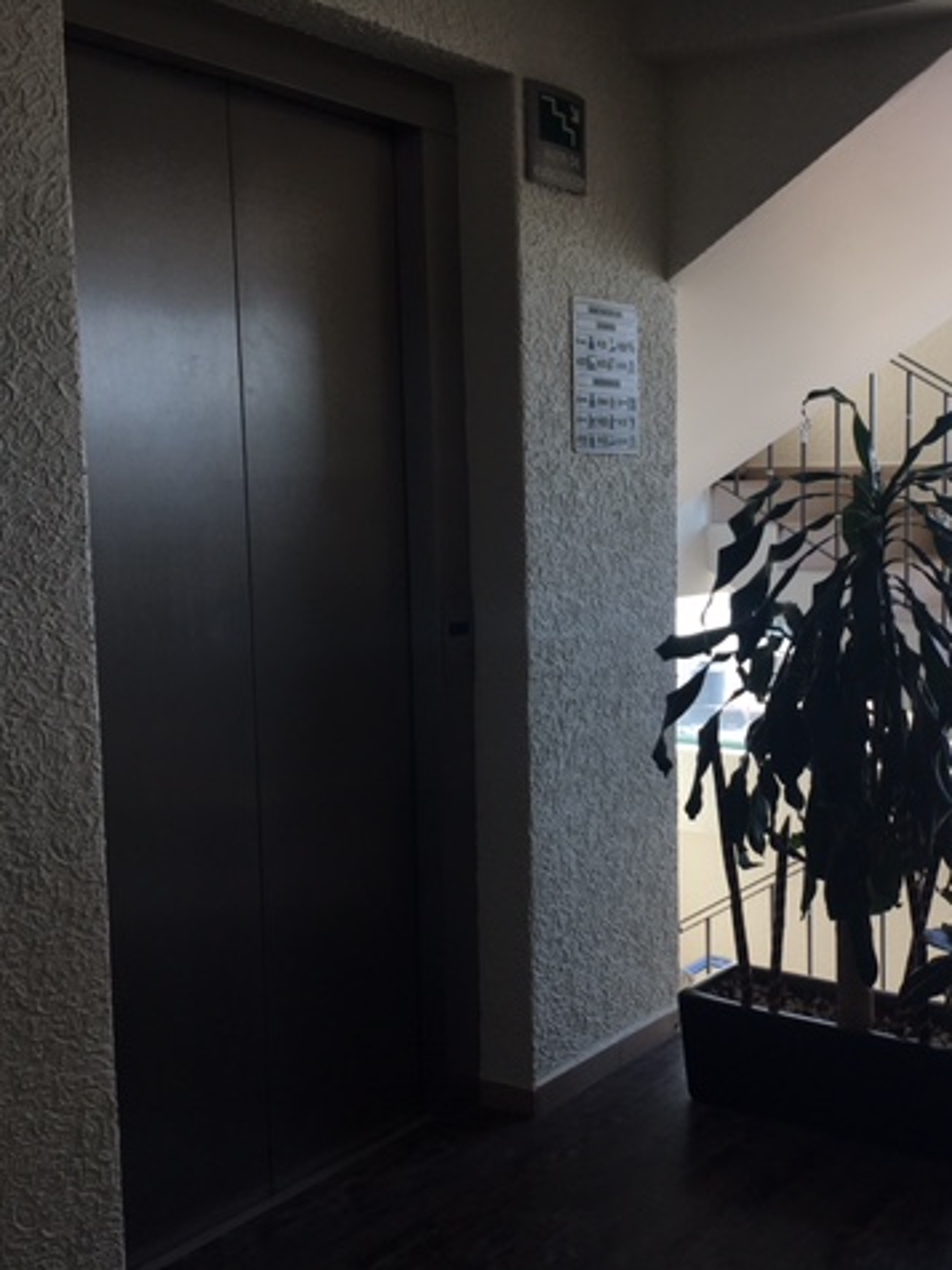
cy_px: 632
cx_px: 749
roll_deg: +0.9
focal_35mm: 39
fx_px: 1430
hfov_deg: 35.7
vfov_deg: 47.9
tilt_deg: -5.0
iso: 25
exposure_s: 1/120
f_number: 2.2
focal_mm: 4.15
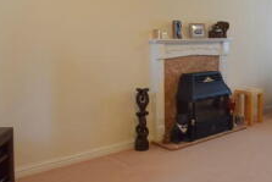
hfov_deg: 41.6
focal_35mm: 44
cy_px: 57
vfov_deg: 30.3
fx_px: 333
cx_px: 235
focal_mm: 10
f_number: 3.5
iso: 1000
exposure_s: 1/60
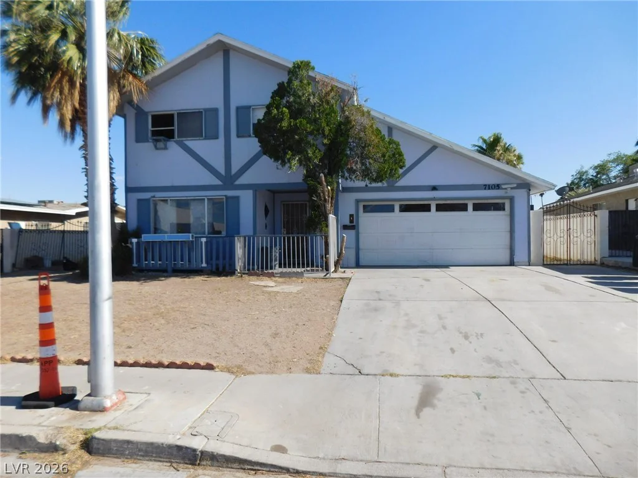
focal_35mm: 23
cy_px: 239
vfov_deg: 58.9
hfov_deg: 73.9
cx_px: 319
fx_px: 424
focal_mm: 4
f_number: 6
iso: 125
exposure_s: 1/400
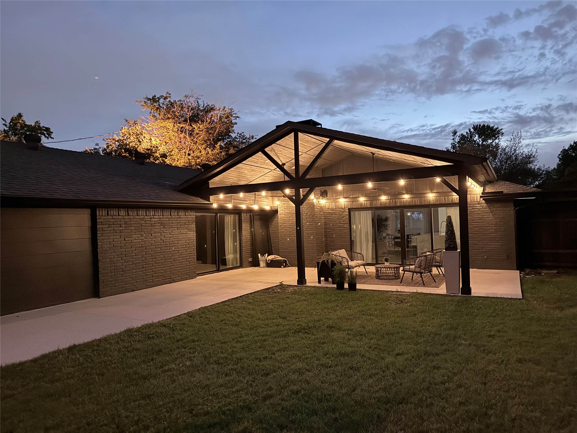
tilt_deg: +1.4
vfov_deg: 56.8
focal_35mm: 24
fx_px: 400
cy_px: 216
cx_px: 288
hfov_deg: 71.6
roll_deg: +2.2
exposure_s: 1/20
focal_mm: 6.76
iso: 1600
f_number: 1.78
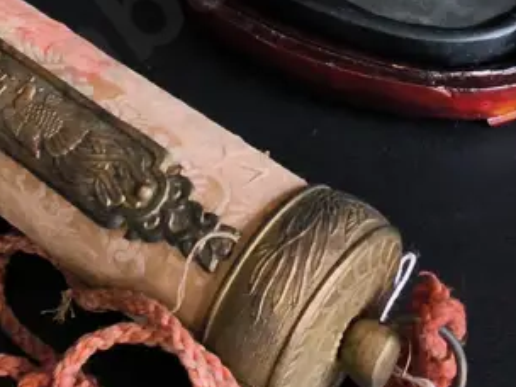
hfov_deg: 21.5
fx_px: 1356
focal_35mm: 91
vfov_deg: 15.6
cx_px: 270
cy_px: -76
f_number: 2
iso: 160
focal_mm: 2.87
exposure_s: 1/100
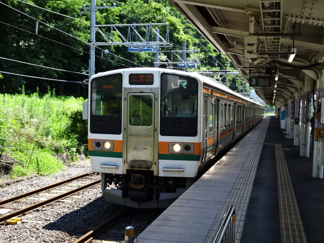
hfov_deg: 41.2
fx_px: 431
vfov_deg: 31.5
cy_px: 122
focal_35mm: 46
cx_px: 162
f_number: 4.5
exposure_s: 1/160
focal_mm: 7.87
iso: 80
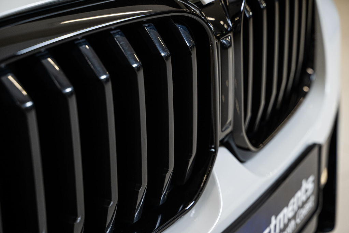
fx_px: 727
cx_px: 174
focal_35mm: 75
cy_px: 116
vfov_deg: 18.2
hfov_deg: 27.0
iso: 640
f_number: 4
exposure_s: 1/200
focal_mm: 75
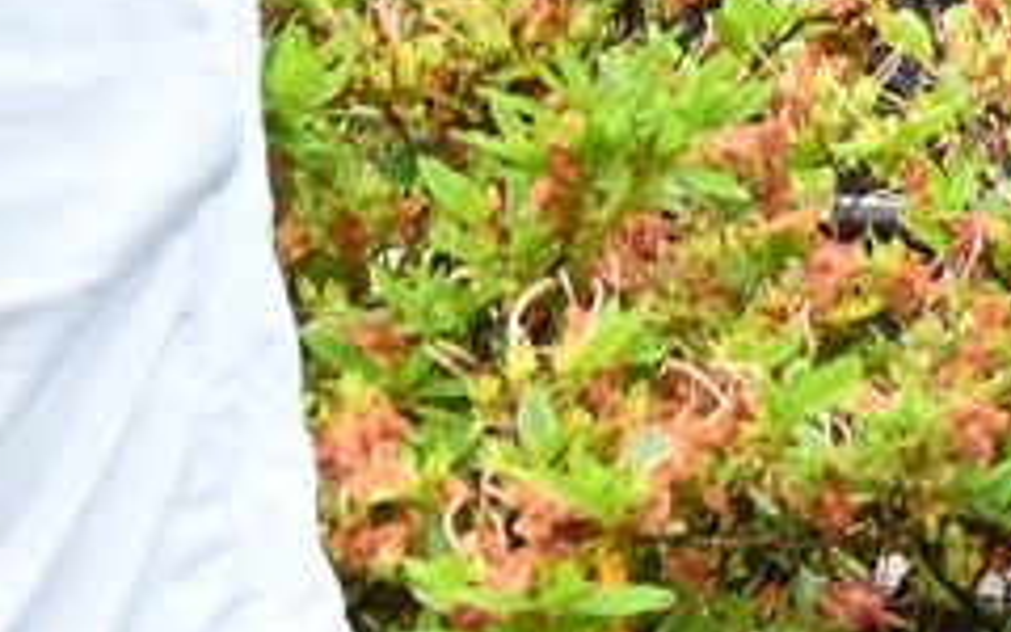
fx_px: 9451
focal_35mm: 343
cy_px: -1270
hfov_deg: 5.6
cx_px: 3366
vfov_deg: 3.7
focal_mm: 42
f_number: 7.1
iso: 800
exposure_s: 1/200
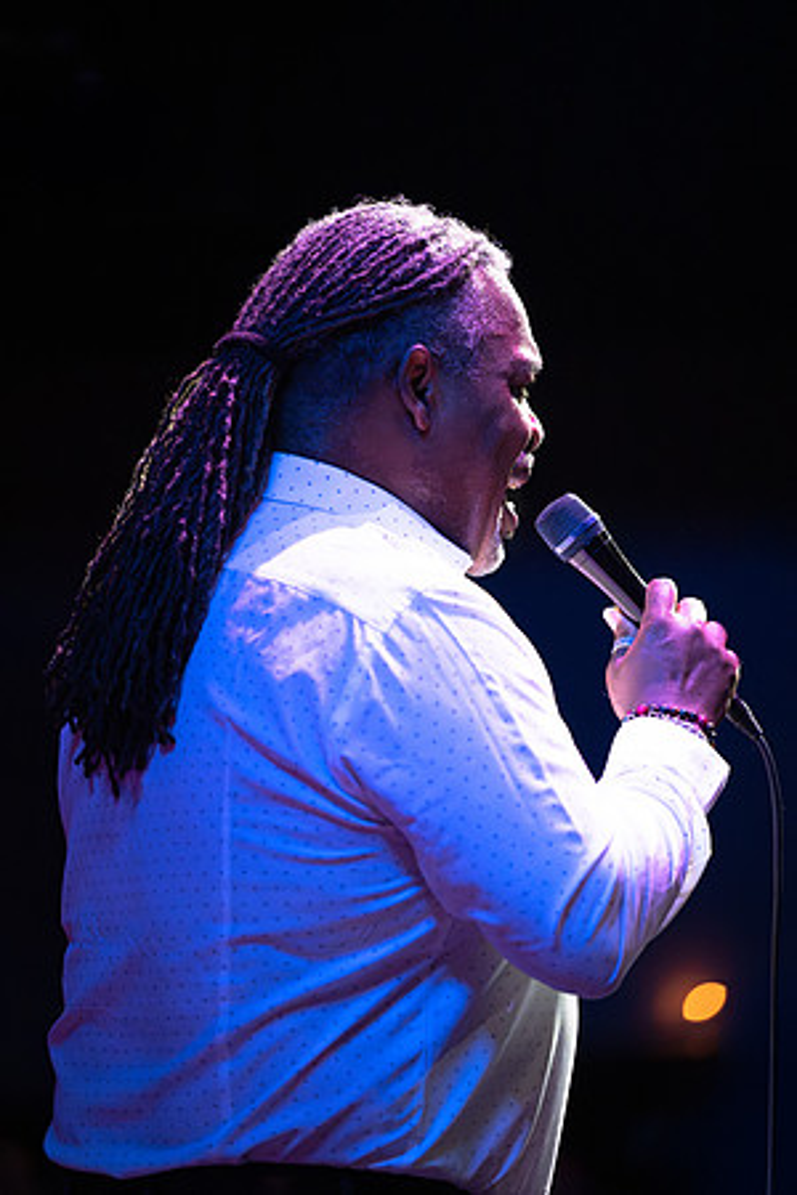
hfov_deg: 7.4
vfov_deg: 11.1
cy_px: 598
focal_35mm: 185
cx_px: 398
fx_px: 6143
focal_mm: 185
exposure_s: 1/320
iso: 6400
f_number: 2.8
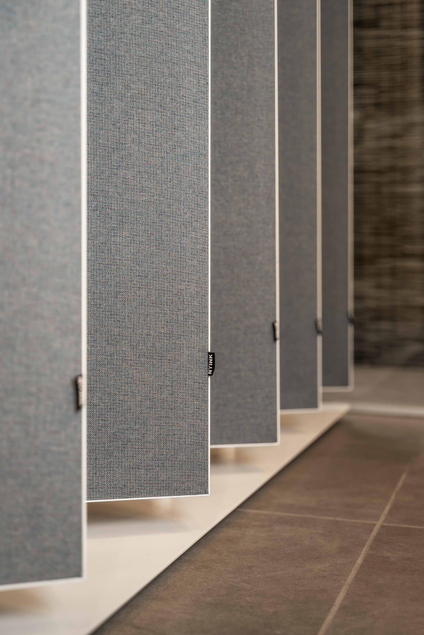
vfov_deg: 39.6
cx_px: 212
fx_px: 883
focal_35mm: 50
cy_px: 318
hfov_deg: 27.0
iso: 250
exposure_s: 1/125
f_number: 2.8
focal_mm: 50
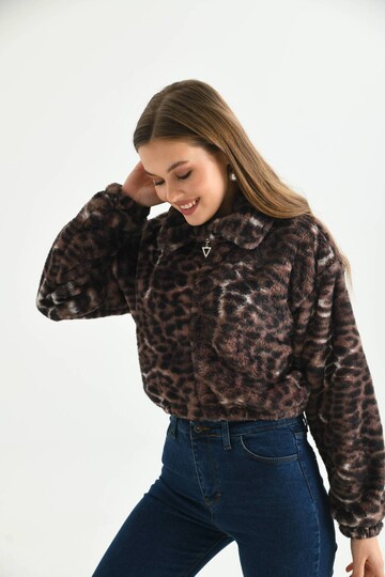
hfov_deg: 24.6
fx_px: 882
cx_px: 192
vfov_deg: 36.2
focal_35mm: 55
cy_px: 288
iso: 160
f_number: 5.6
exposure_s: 1/125
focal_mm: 55
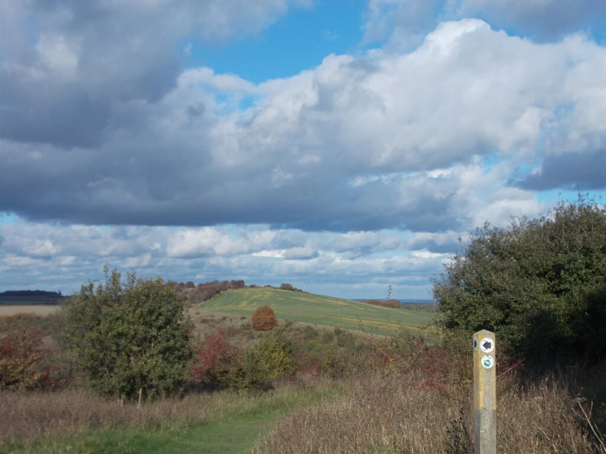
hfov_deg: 33.2
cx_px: 303
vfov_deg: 25.2
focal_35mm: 58
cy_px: 227
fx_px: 1015
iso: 80
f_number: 12.3
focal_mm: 10.3
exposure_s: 1/125
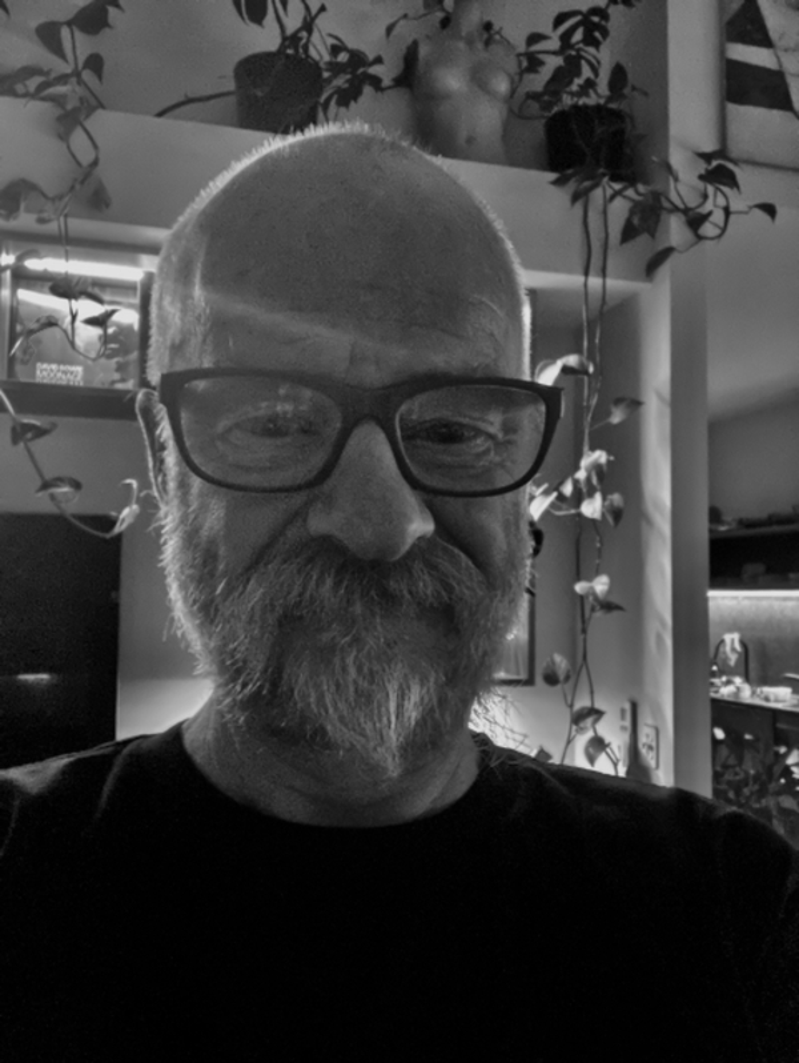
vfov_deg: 56.8
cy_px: 532
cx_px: 400
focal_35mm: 32
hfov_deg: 44.2
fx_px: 983
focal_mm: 2.87
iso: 1600
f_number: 2.2
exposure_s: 1/15
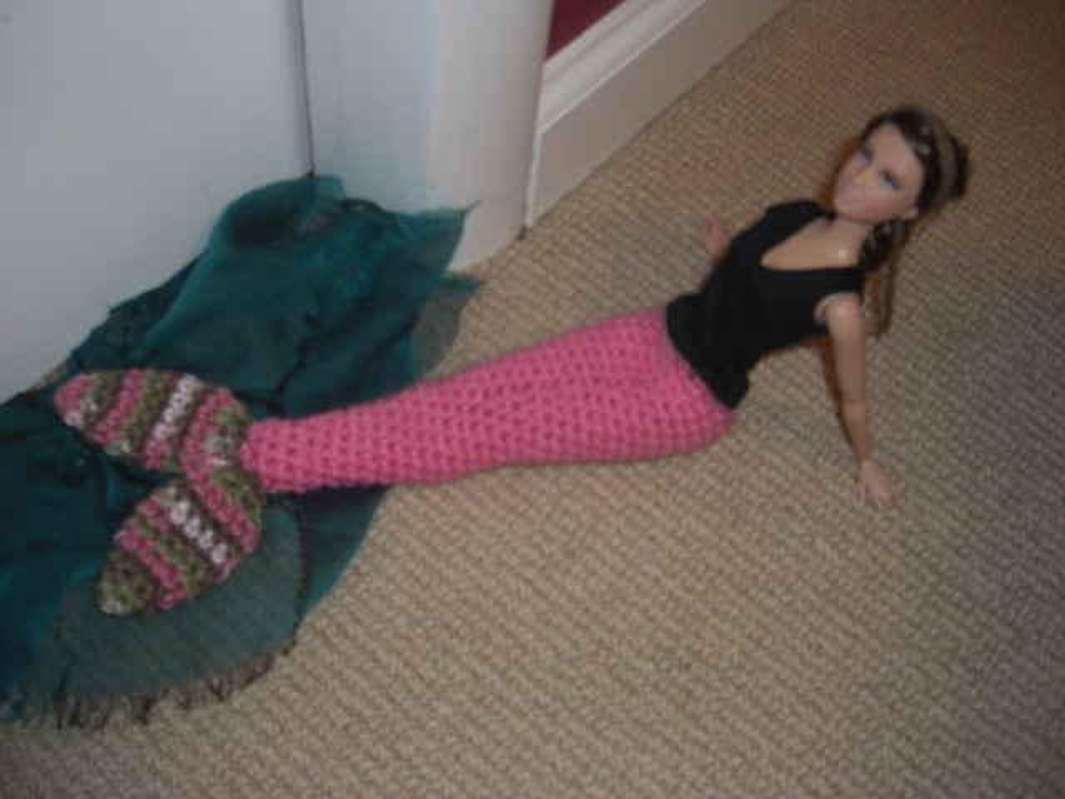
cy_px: 400
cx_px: 532
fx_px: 1169
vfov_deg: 37.7
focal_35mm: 38
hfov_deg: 49.0
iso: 200
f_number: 2.8
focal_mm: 7.9
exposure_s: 1/30
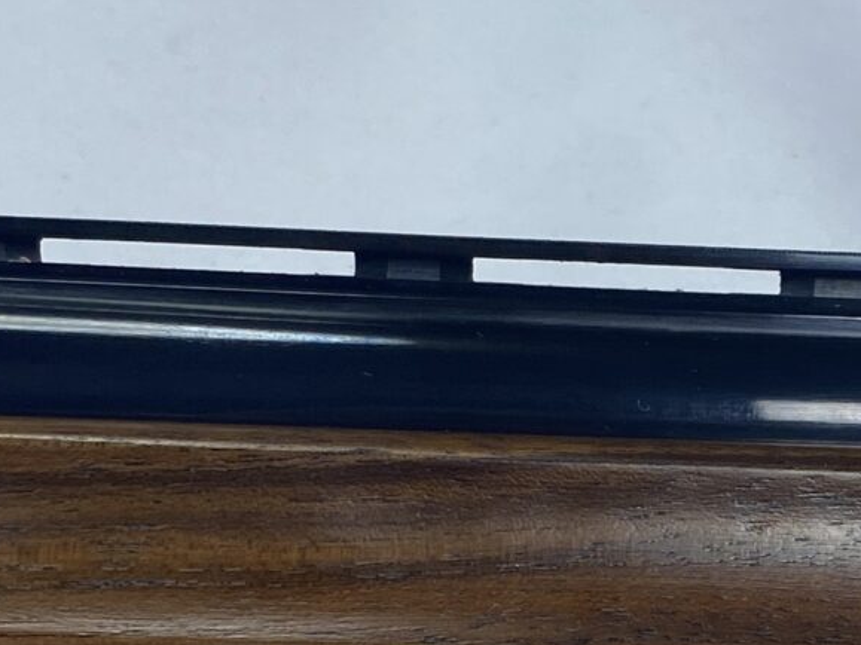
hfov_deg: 16.9
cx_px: 769
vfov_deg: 12.6
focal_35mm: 115
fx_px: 2860
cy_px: 733
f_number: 1.8
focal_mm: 4.25
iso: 32
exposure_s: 1/368
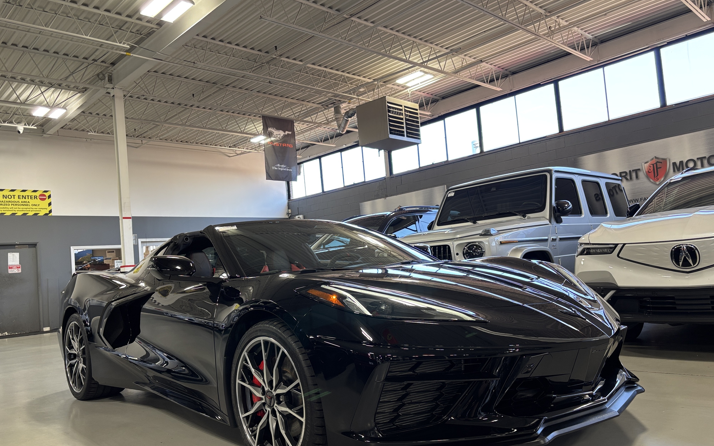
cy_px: 236
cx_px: 361
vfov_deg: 44.5
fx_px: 545
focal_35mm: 28
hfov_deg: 66.5
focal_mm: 5.96
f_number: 1.6
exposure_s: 1/100
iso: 80
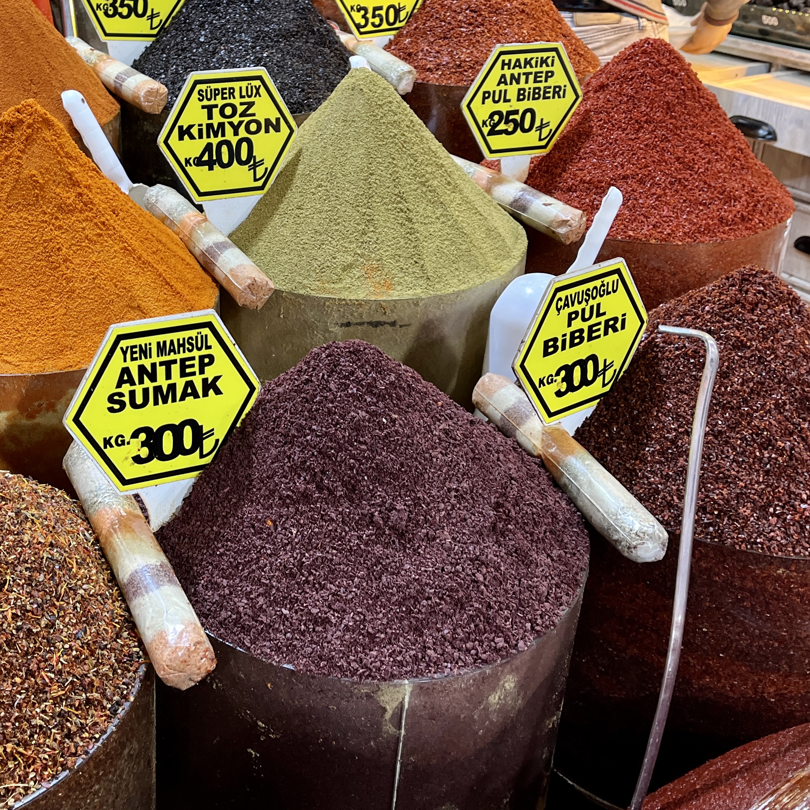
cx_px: 233
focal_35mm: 43
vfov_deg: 38.7
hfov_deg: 38.4
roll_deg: -2.4
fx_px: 1138
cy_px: 268
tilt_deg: -19.6
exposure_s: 1/100
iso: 125
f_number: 1.6
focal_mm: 5.1
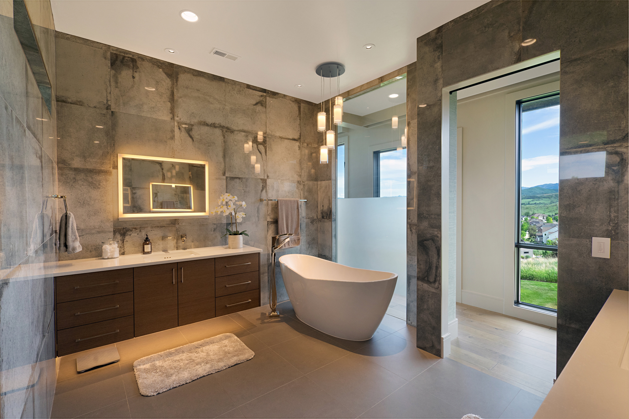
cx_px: 314
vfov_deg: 73.8
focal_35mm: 16
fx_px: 280
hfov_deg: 96.7
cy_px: 210
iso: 1250
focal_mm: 16
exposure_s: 1/40
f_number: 9
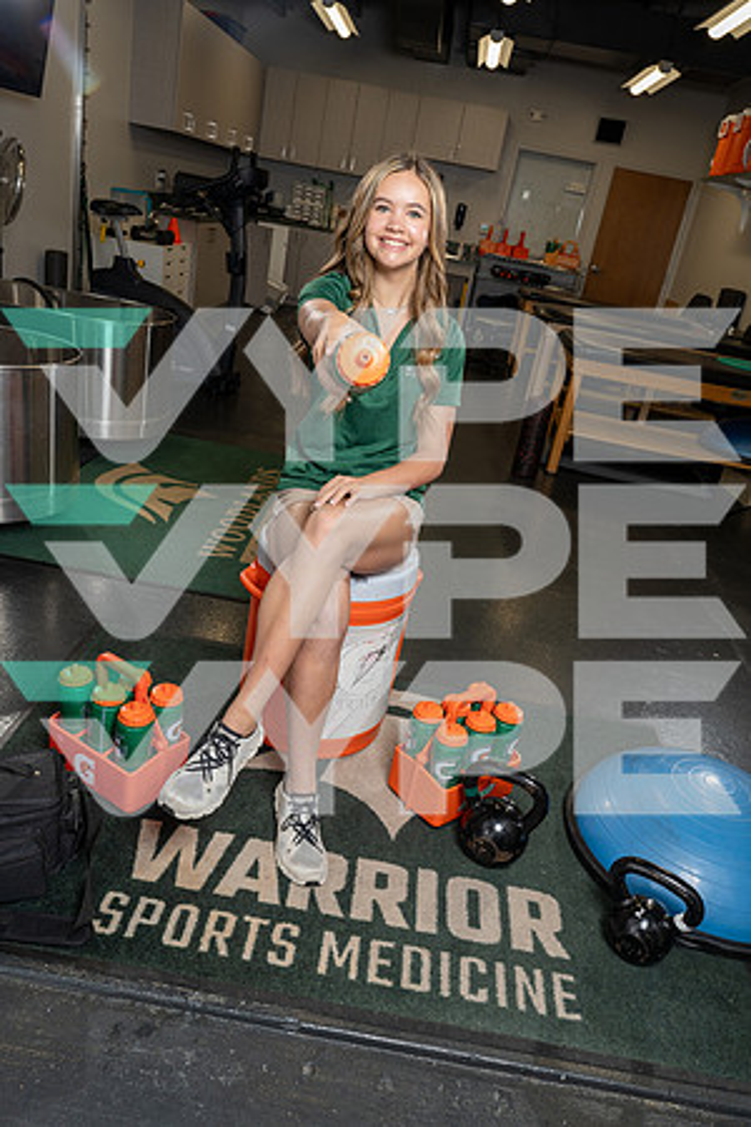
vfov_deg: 67.4
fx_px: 845
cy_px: 564
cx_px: 376
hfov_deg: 47.9
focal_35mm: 27
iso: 800
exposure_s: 1/250
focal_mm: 27
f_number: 7.1
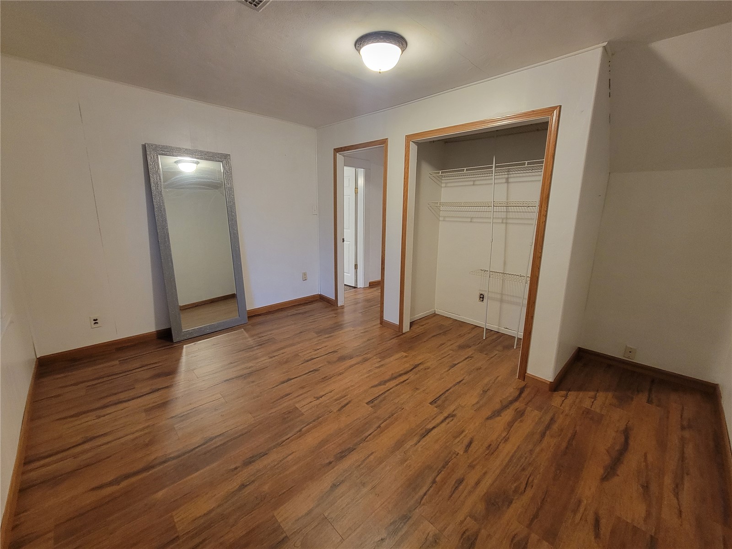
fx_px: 275
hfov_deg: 106.2
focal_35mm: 13
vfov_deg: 89.9
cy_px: 274
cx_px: 366
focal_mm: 2.2
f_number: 2.2
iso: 400
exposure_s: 1/30
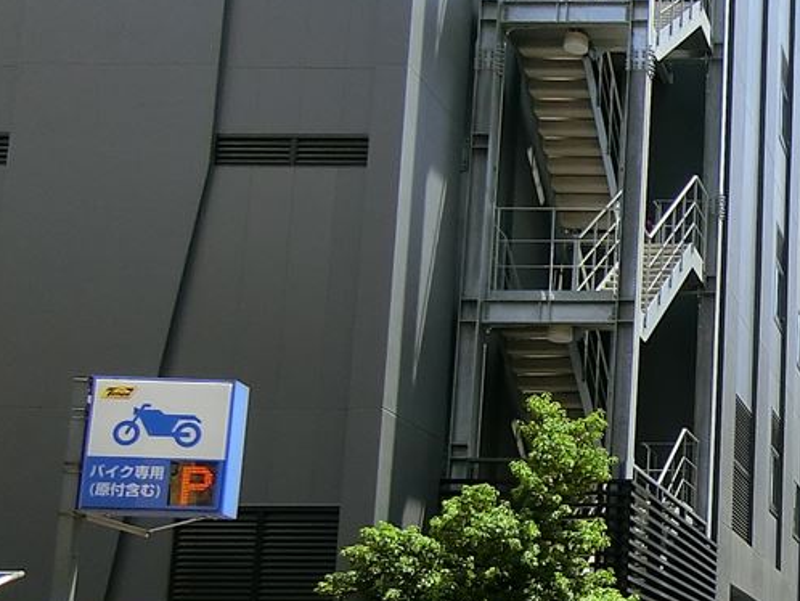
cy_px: 534
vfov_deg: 23.5
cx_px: 1044
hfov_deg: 26.7
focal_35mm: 61
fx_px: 1410
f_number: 2.7
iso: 80
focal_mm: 4.06
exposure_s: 1/800
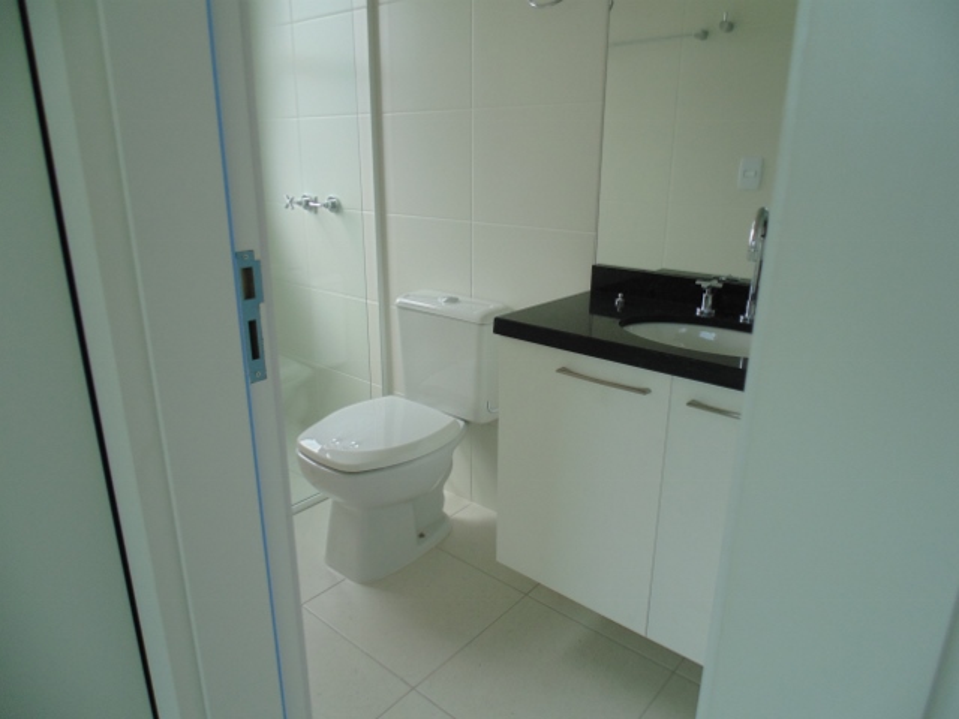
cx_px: 480
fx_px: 609
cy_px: 360
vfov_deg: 61.1
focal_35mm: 22
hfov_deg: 76.4
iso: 80
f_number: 3.1
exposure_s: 1/250
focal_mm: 4
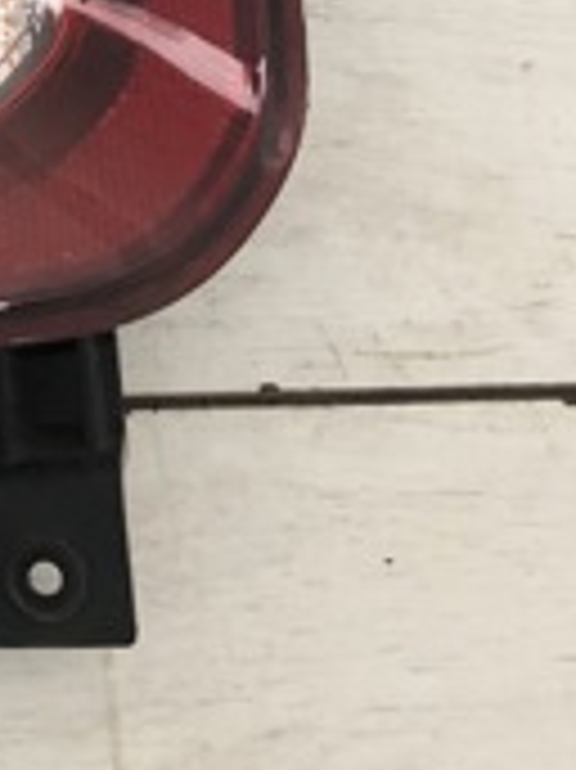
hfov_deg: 12.8
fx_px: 2332
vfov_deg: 17.8
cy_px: -146
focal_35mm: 105
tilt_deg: -66.4
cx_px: -468
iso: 100
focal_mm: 3.99
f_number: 1.8
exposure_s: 1/13
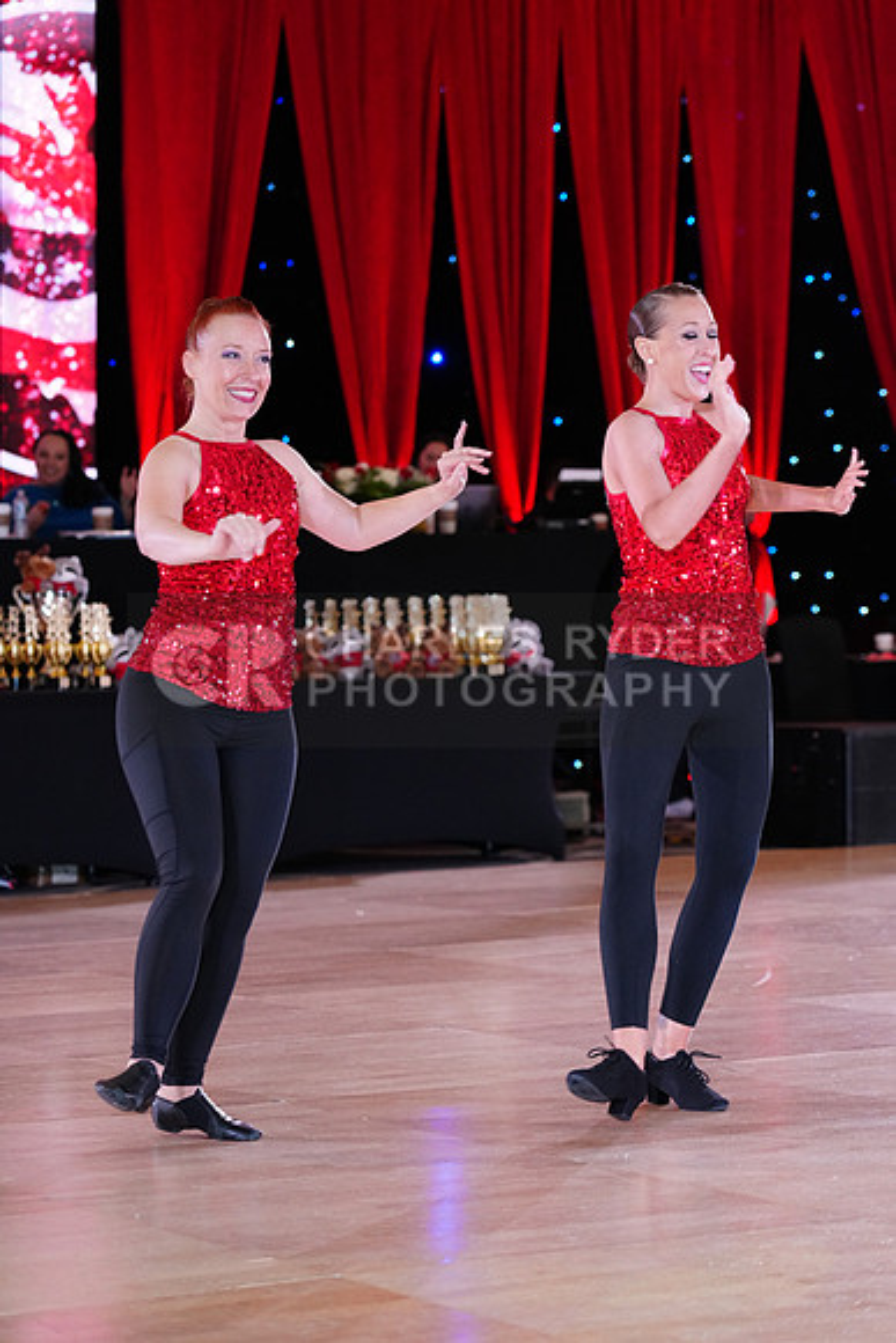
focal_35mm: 105
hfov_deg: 13.0
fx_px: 3917
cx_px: 448
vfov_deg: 19.5
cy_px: 672
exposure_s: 1/250
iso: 2500
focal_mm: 105
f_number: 4
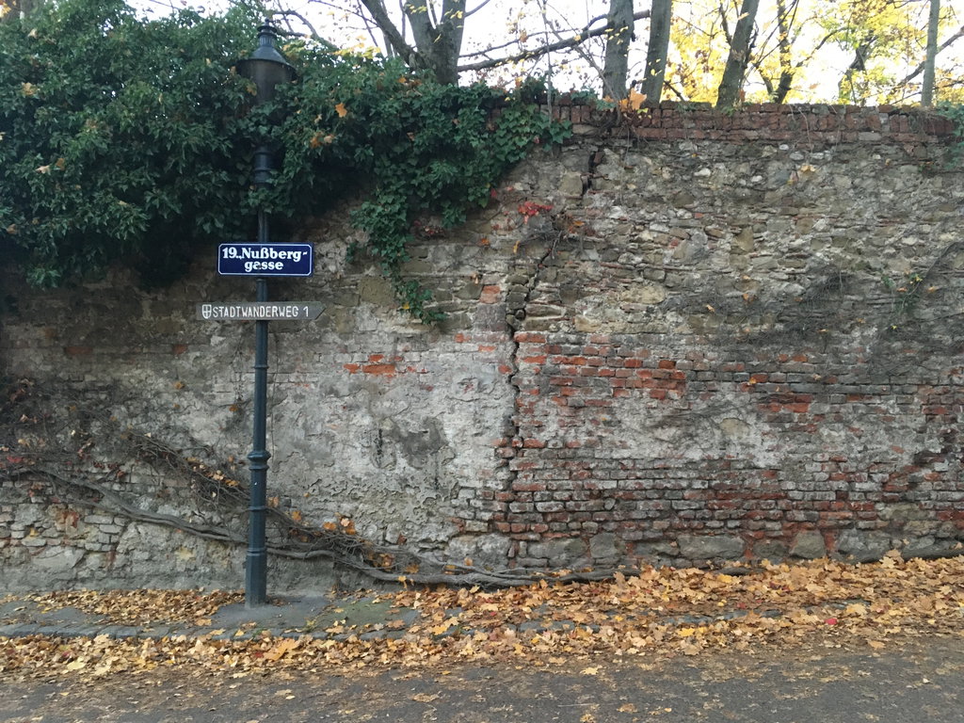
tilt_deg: +2.3
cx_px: 482
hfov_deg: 61.7
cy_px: 362
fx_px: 808
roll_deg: -1.2
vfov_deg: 48.2
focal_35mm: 29
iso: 200
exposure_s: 1/17
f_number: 2.2
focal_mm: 4.15
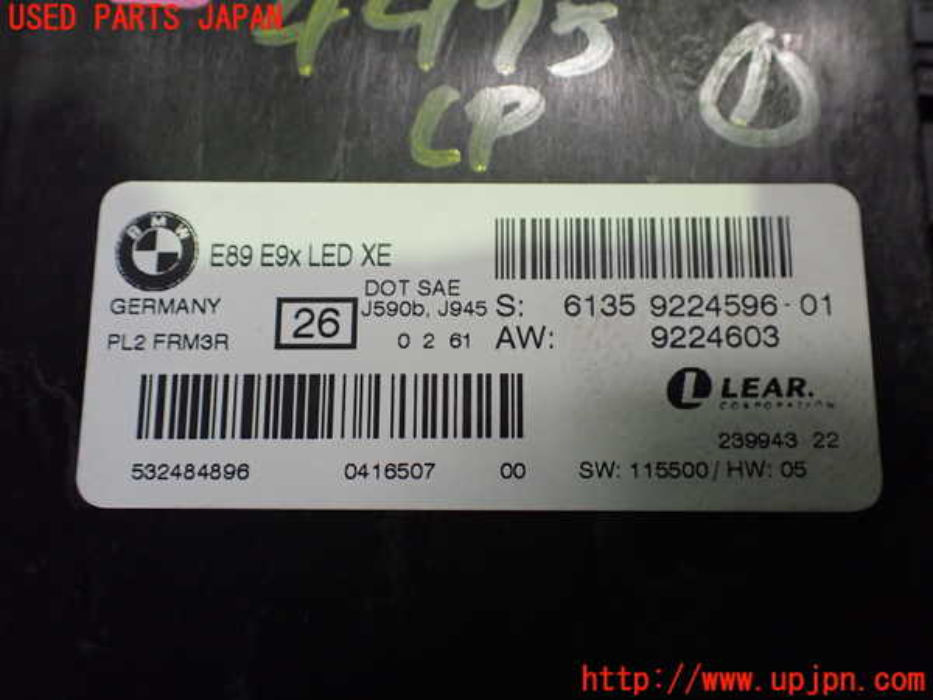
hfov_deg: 60.0
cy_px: 350
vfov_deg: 46.8
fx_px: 809
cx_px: 466
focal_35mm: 30
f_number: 2.3
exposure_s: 1/100
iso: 800
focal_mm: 5.4
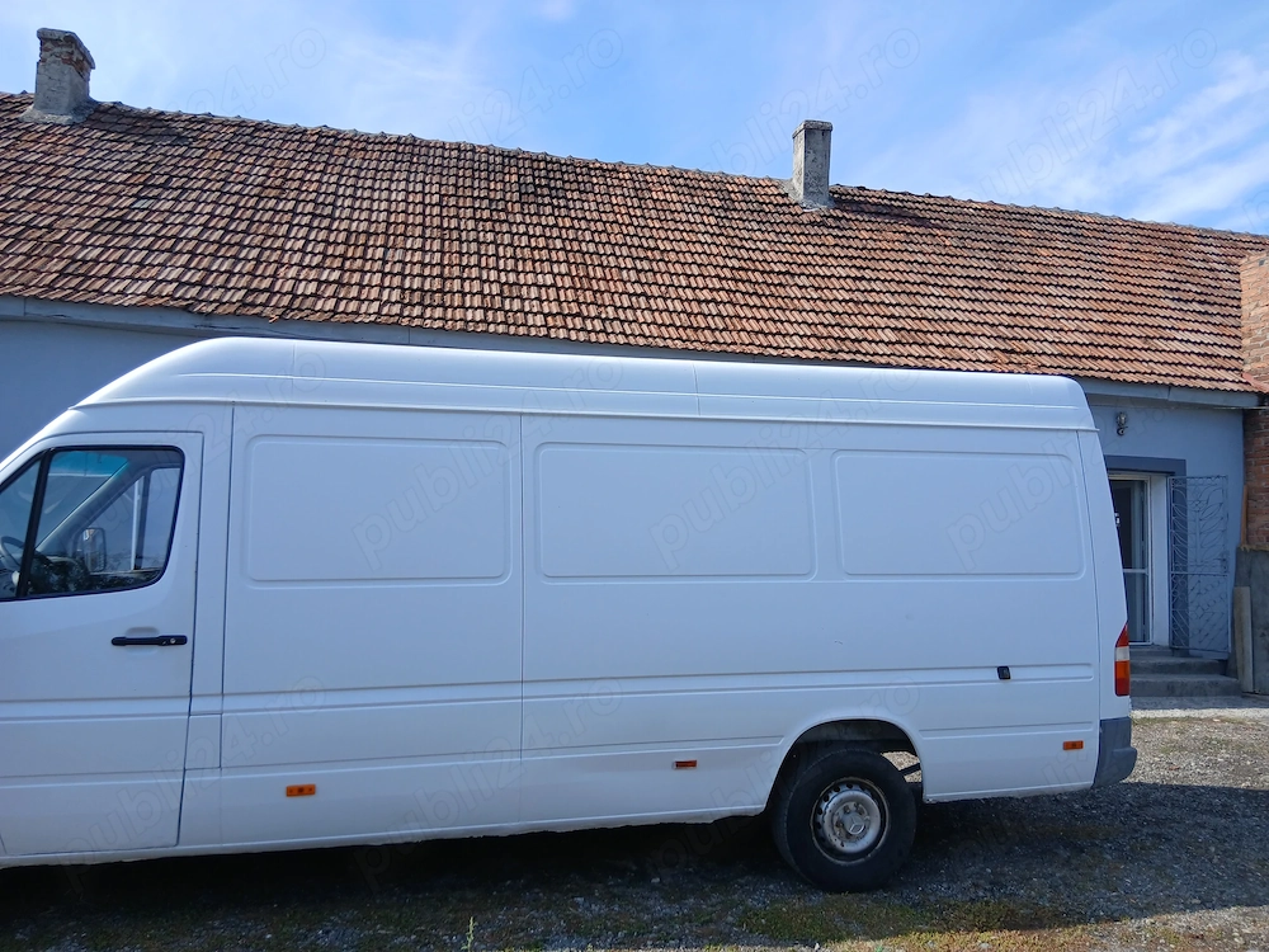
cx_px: 634
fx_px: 953
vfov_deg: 53.1
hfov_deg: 67.3
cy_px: 476
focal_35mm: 26
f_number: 1.8
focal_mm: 3.98
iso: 20
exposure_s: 1/415
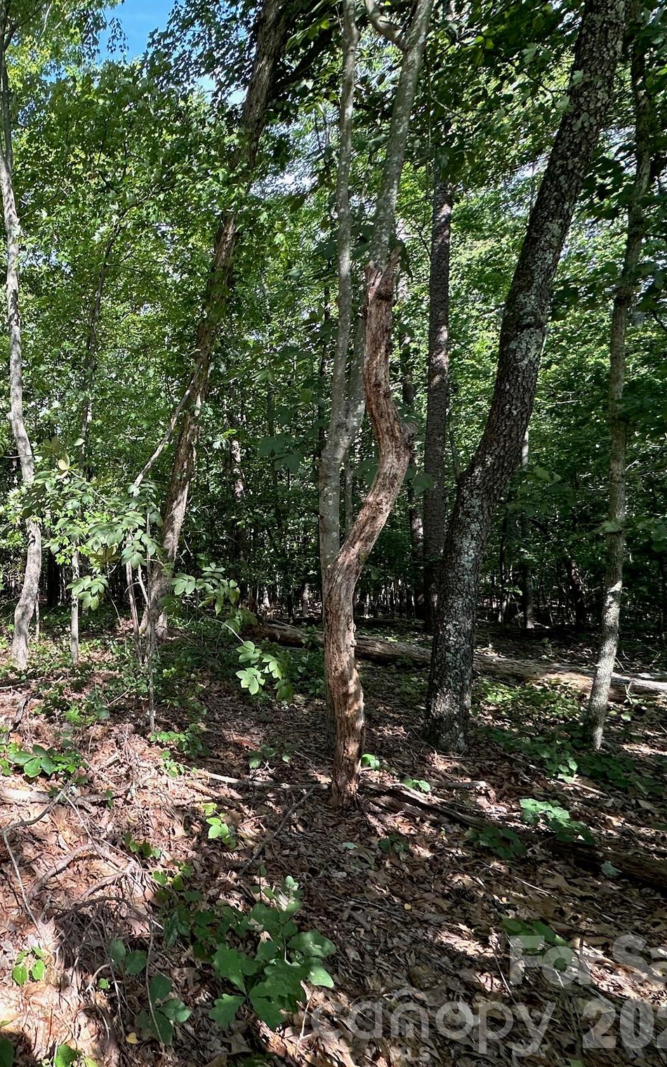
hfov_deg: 49.7
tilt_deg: -4.3
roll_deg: +1.9
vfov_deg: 85.1
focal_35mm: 20
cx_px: 15
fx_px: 582
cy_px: 534
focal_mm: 2.22
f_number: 2.2
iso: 40
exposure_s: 1/123
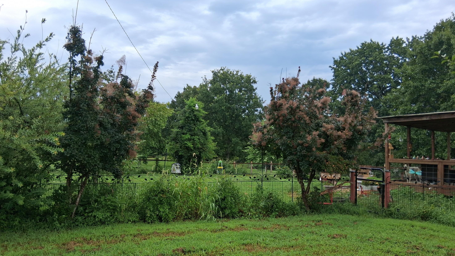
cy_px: 136
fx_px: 350
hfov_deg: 66.1
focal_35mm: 29
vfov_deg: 40.2
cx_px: 229
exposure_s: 1/287
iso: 25
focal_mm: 3.98
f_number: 1.8
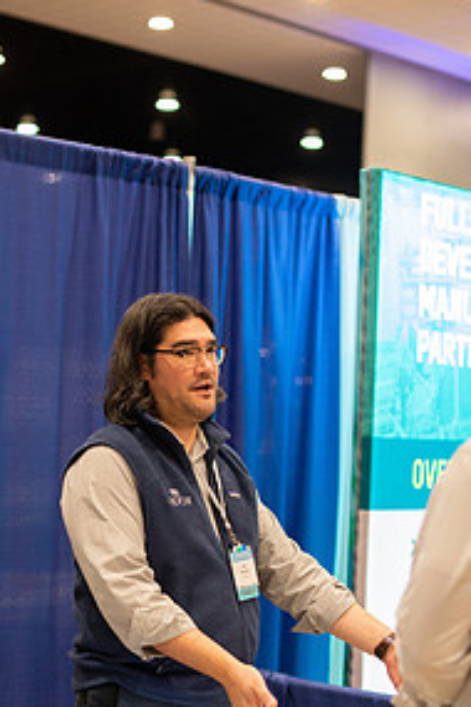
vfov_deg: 25.4
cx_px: 169
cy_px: 511
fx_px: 1550
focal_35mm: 79
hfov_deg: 17.2
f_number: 2
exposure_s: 1/200
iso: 1600
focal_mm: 50
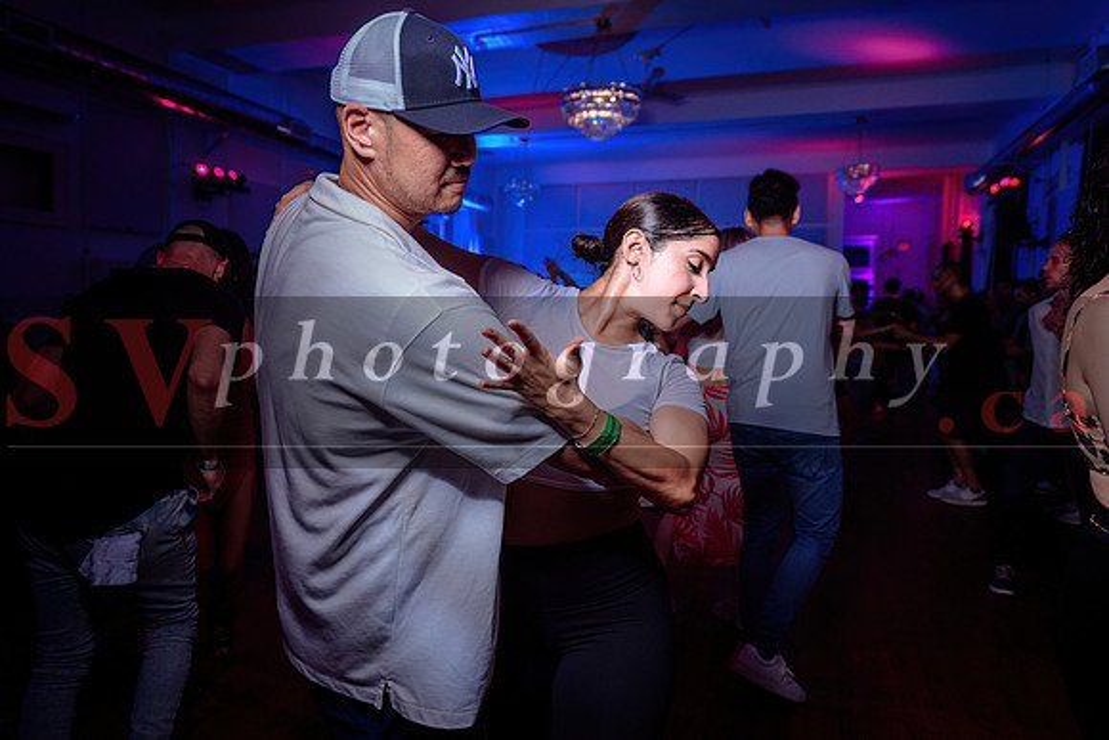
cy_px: 354
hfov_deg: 71.3
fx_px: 772
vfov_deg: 51.2
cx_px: 530
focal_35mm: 25
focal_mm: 24
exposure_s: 1/60
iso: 800
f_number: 3.5
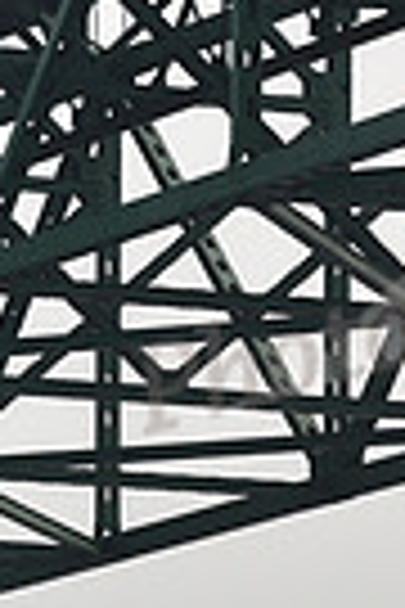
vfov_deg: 3.7
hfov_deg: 2.5
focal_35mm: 557
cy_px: 1031
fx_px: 9399
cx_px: -97
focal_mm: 130
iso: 250
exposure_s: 1/1250
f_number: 9
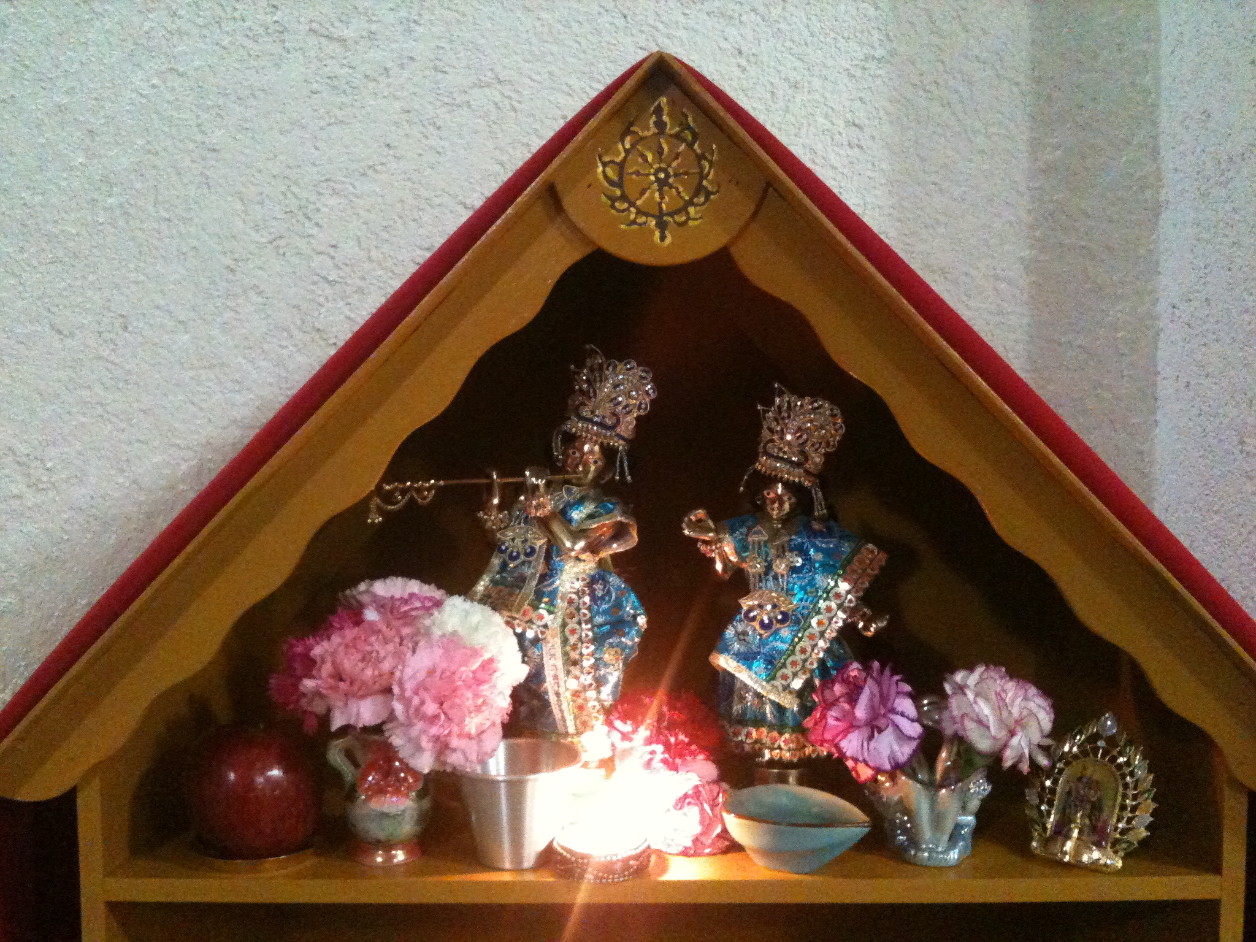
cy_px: 471
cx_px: 628
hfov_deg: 52.6
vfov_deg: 40.7
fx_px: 1270
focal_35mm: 35
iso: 640
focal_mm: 3.85
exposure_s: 1/10
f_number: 2.8
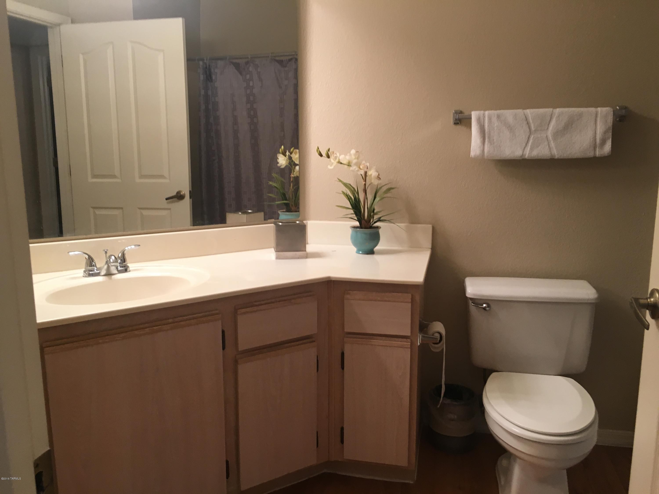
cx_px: 330
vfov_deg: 48.2
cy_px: 247
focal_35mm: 29
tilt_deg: -9.7
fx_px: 552
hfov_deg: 61.7
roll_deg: +1.0
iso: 64
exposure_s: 1/30
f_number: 2.2
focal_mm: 4.15
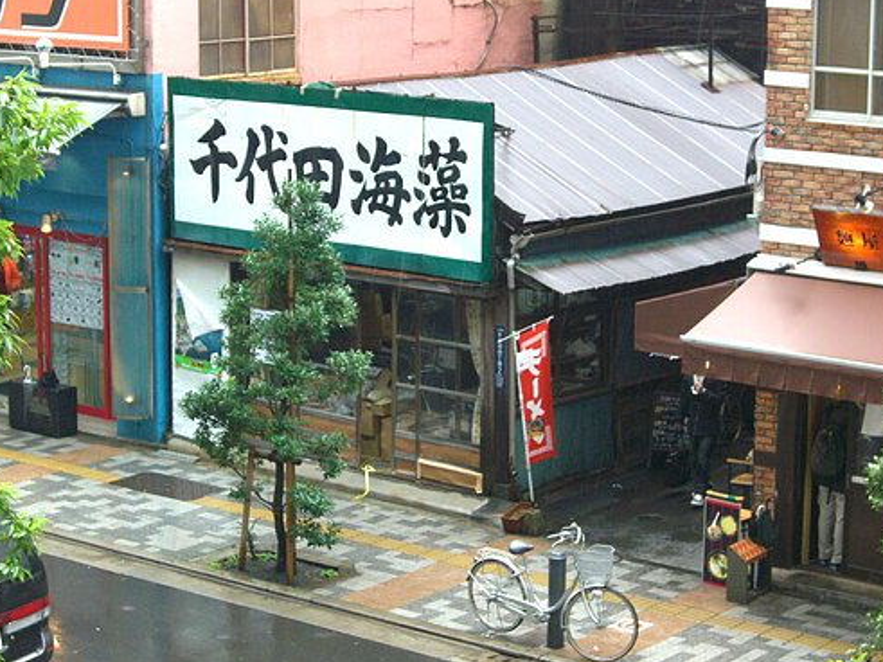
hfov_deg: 20.2
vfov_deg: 15.2
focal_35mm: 97
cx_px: 435
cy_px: 324
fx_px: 2474
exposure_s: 1/80
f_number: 4.8
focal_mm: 19.4
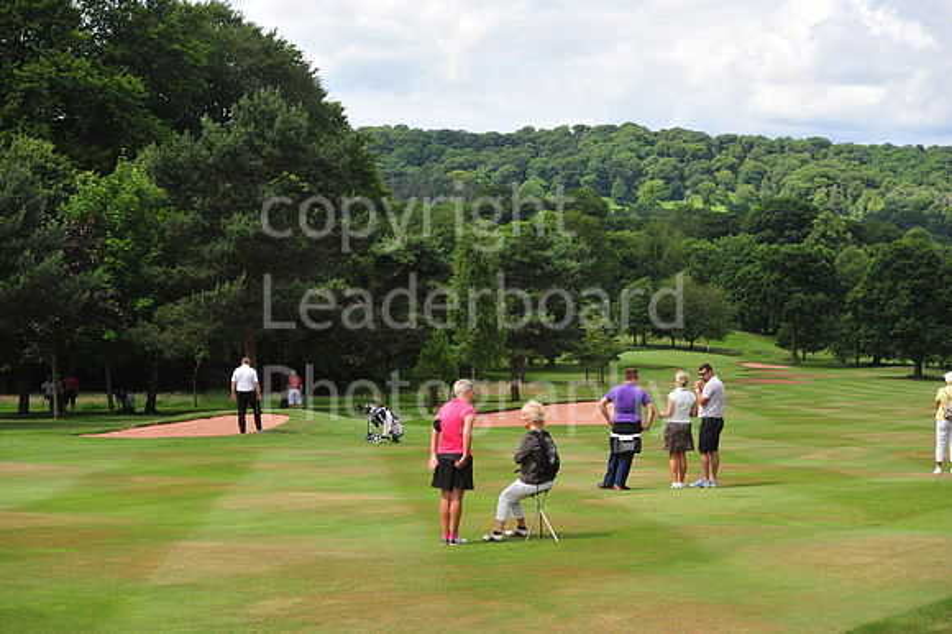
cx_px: 476
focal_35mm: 70
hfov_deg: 28.9
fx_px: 1850
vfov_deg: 19.4
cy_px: 317
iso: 320
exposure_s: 1/1000
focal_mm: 70
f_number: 5.6
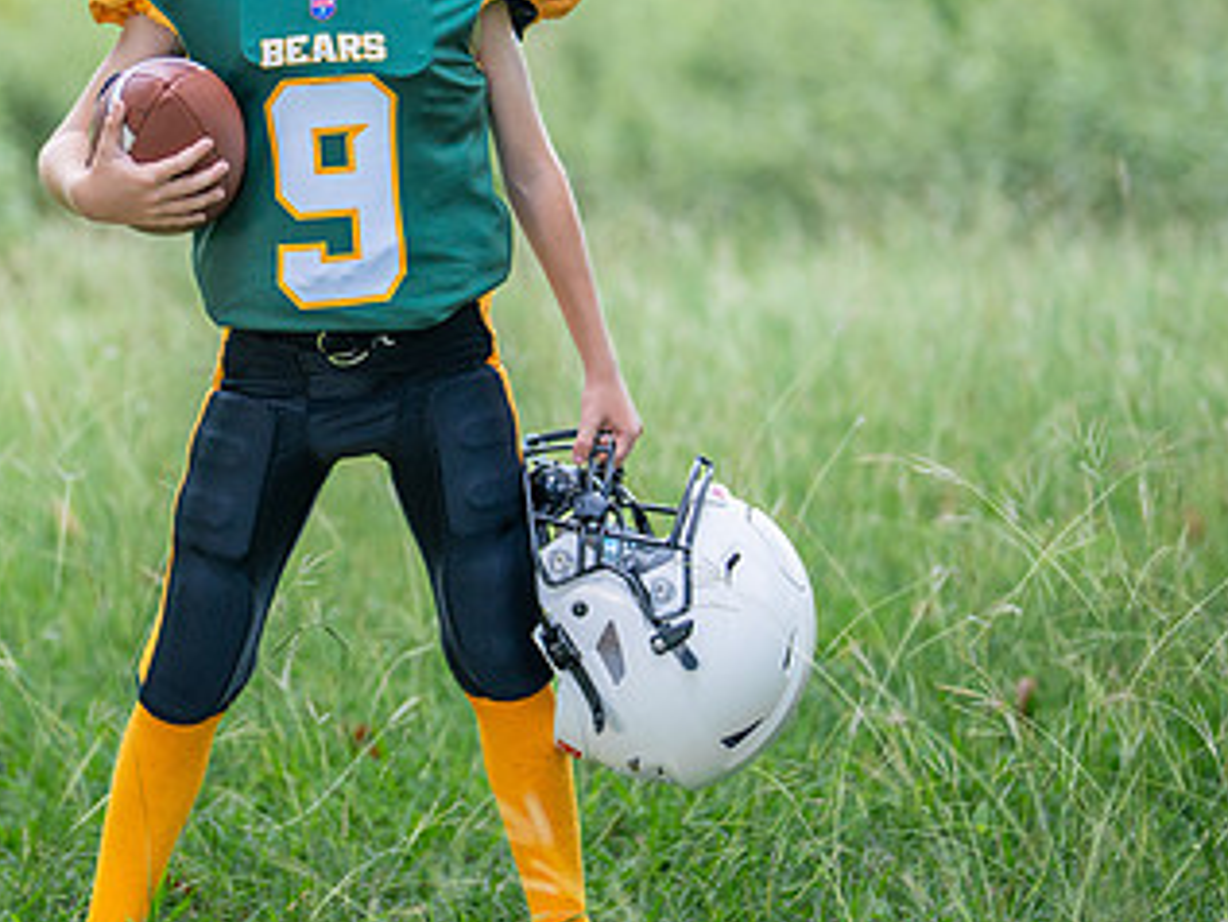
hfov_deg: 18.1
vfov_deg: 13.7
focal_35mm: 108
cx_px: 350
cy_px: 218
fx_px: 3833
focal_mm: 50
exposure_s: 1/1600
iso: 320
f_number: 1.2
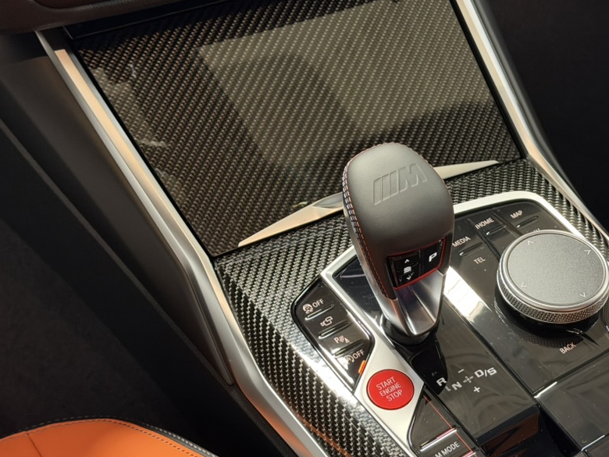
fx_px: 1108
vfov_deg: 23.3
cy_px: 230
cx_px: 390
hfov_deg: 30.6
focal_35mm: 63
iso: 500
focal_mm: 6.76
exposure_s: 1/35
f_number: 1.78
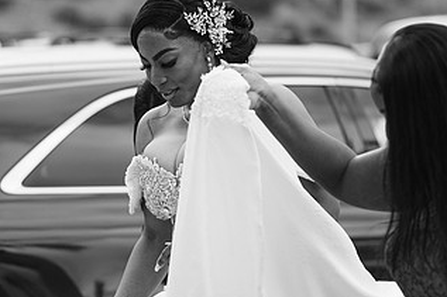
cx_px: 187
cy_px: 151
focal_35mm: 159
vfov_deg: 8.6
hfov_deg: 12.9
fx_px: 1973
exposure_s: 1/2500
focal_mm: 85
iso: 100
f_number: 2
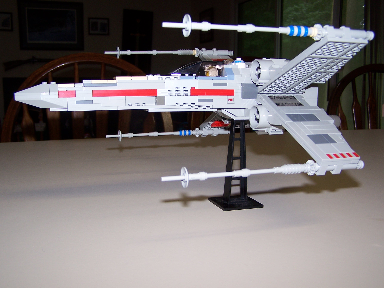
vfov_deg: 37.7
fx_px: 422
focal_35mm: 38
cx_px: 192
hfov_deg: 49.0
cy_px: 144
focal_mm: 6.3
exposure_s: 1/60
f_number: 2.8
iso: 80
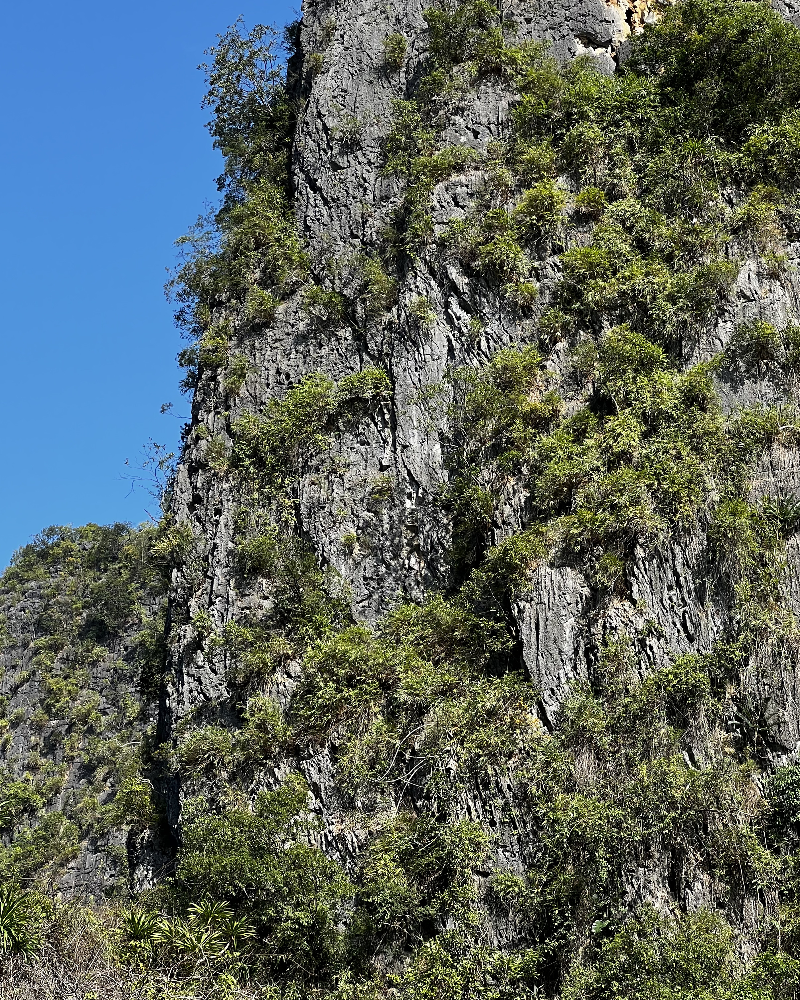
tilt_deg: +27.6
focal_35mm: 100
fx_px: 2959
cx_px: 426
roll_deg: +1.4
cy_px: 470
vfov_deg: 19.2
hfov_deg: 15.4
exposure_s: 1/327
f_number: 2.8
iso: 32
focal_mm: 9
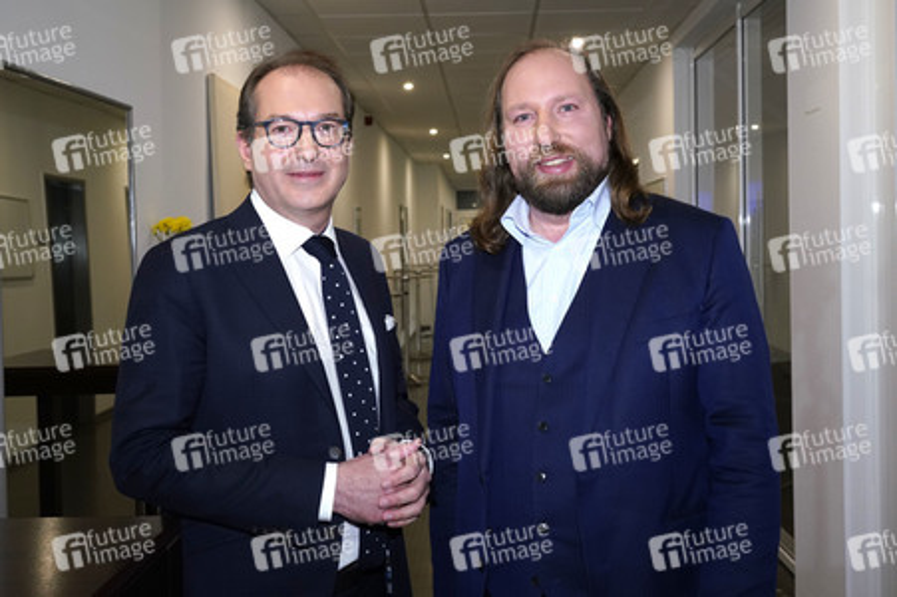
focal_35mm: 33
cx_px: 448
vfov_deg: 39.9
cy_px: 298
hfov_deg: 57.3
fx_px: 822
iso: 1600
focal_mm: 33
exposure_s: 1/50
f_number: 5.6
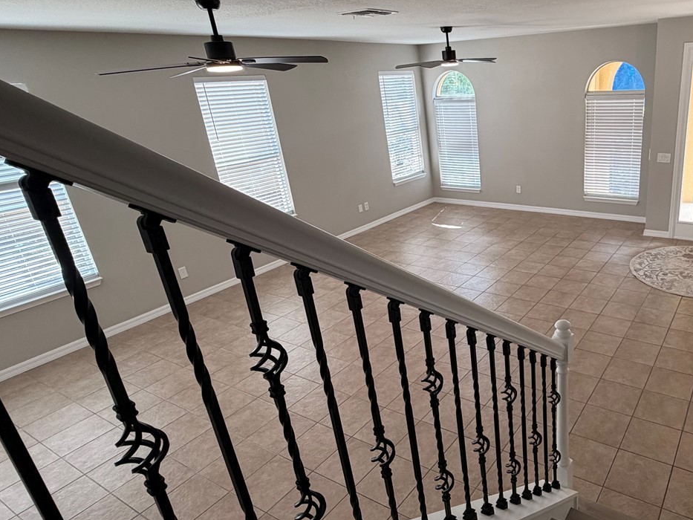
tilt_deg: -21.6
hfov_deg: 67.5
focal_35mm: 24
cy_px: 260
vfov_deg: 56.8
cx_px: 510
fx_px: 481
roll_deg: +3.1
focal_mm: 2.22
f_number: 2.2
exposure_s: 1/120
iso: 125
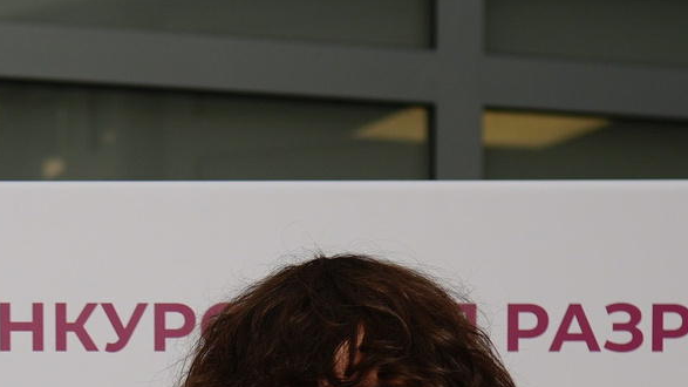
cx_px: 41
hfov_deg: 13.3
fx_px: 2918
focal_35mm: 160
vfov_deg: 7.1
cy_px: 979
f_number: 2.5
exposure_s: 1/160
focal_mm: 35
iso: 80
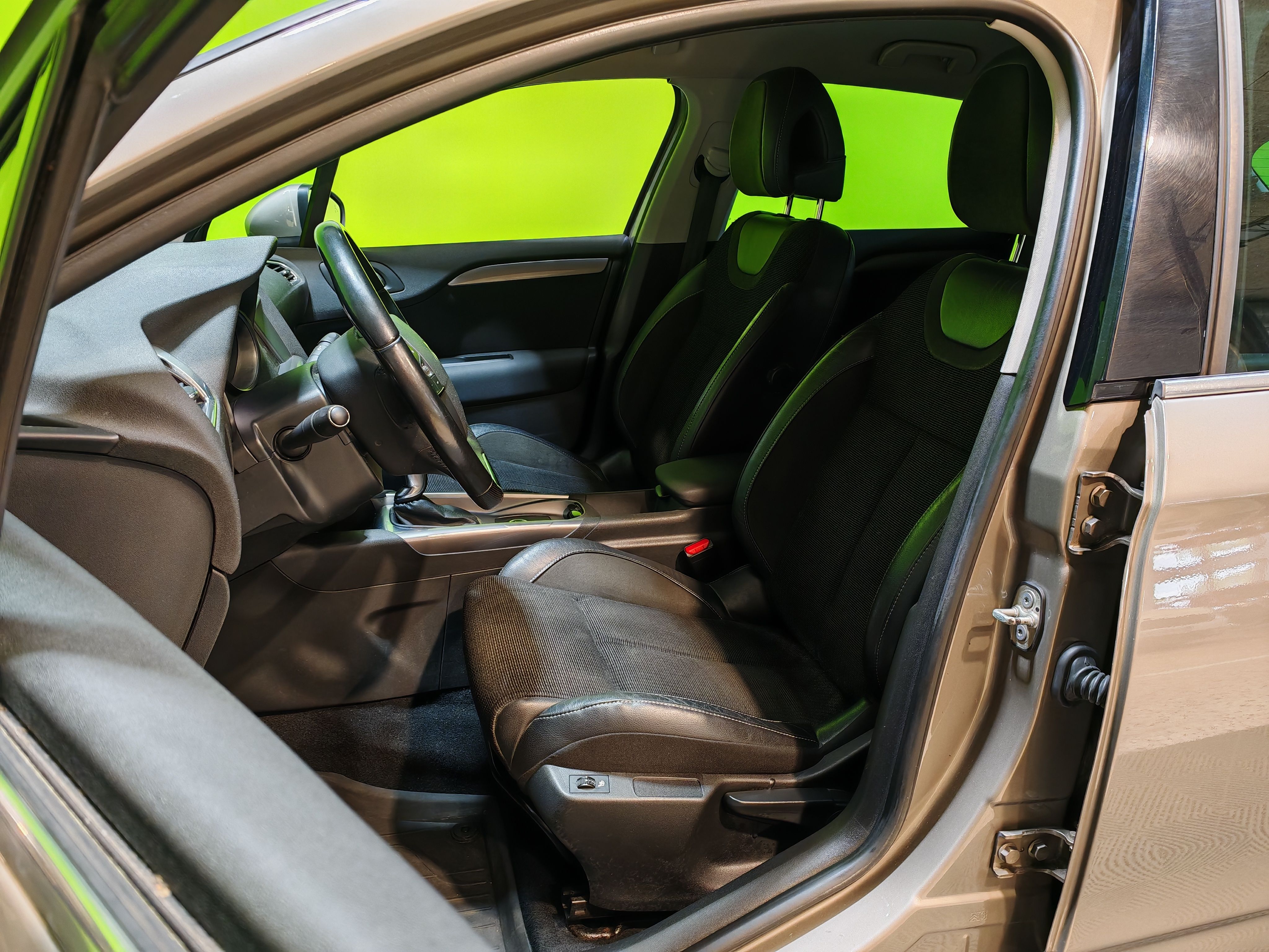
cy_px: 476
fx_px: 990
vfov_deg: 51.4
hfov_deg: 65.3
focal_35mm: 27
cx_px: 634
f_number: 2
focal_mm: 6.83
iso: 100
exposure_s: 1/50
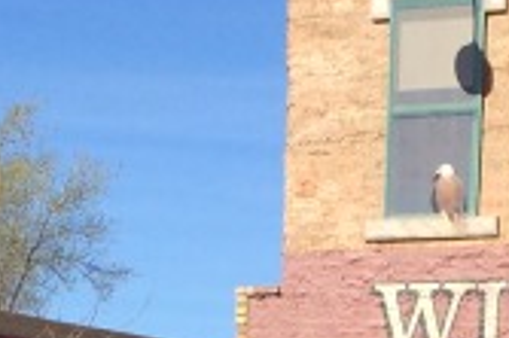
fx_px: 2613
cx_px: 549
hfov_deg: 11.0
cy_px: 816
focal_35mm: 185
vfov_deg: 7.0
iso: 32
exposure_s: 1/1580
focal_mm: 4.15
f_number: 2.2
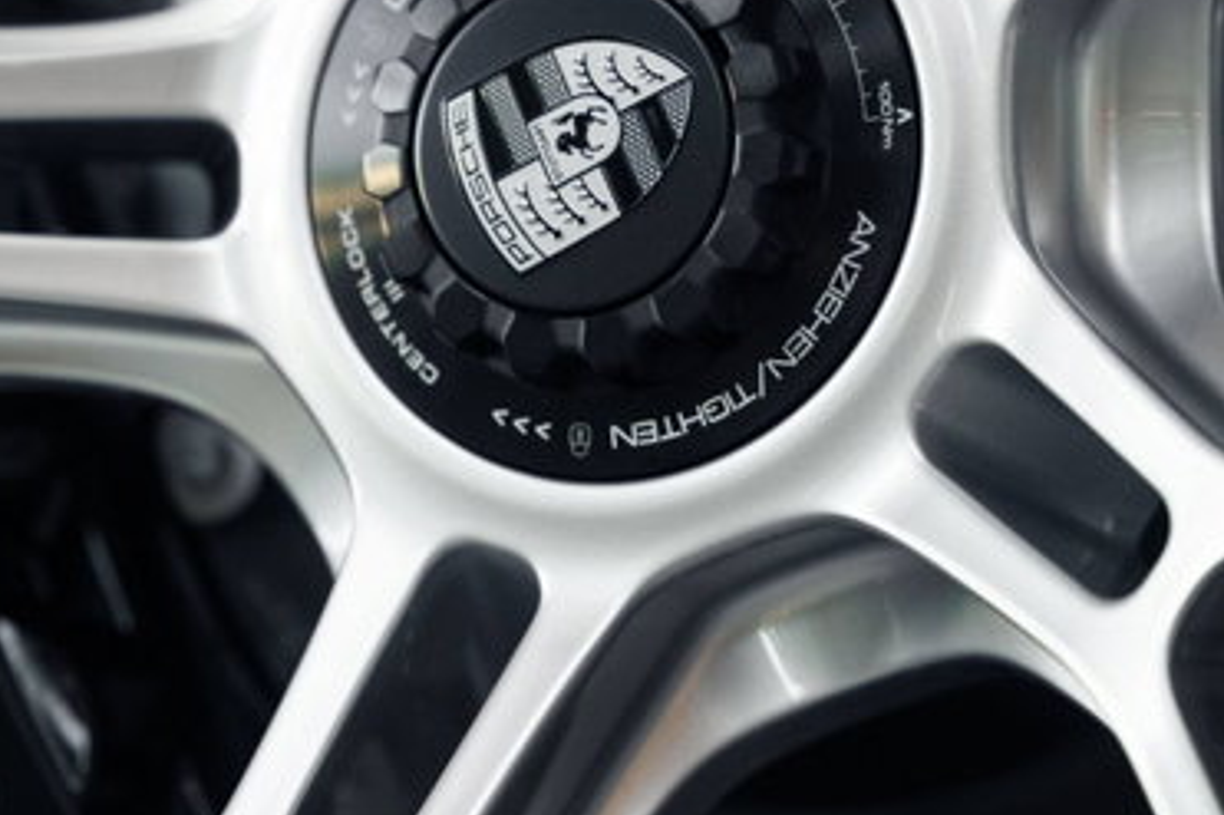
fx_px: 4928
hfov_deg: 14.2
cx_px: 541
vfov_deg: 9.4
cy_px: 82
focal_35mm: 145
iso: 640
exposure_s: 1/250
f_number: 2.8
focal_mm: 70
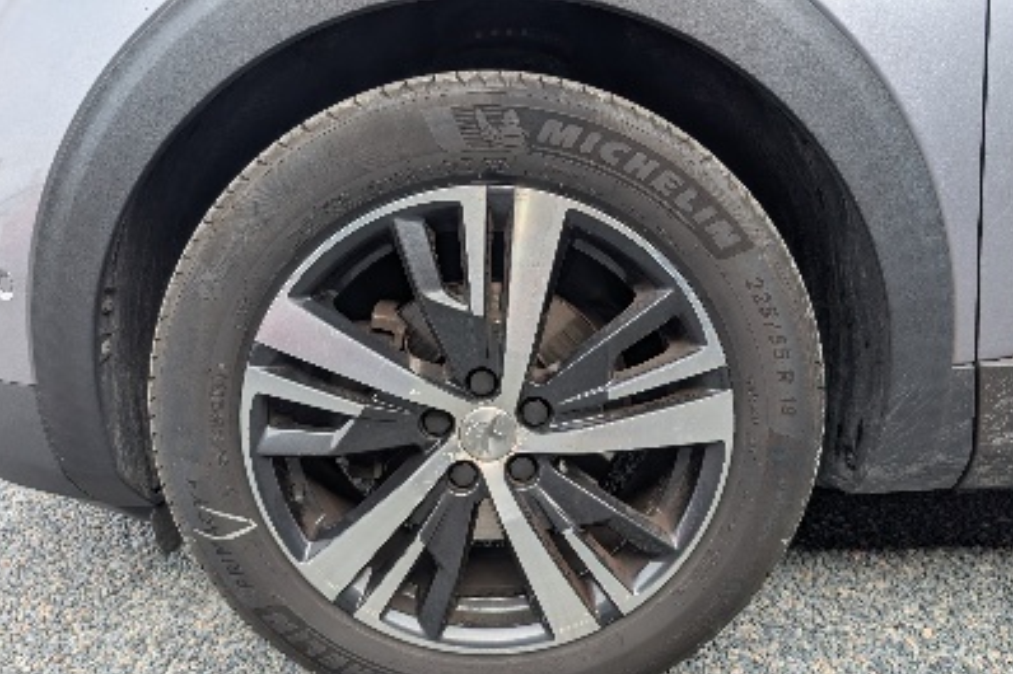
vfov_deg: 49.3
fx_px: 731
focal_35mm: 26
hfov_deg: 69.4
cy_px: 394
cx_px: 517
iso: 21
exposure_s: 1/1984
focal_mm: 6.9
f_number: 1.68
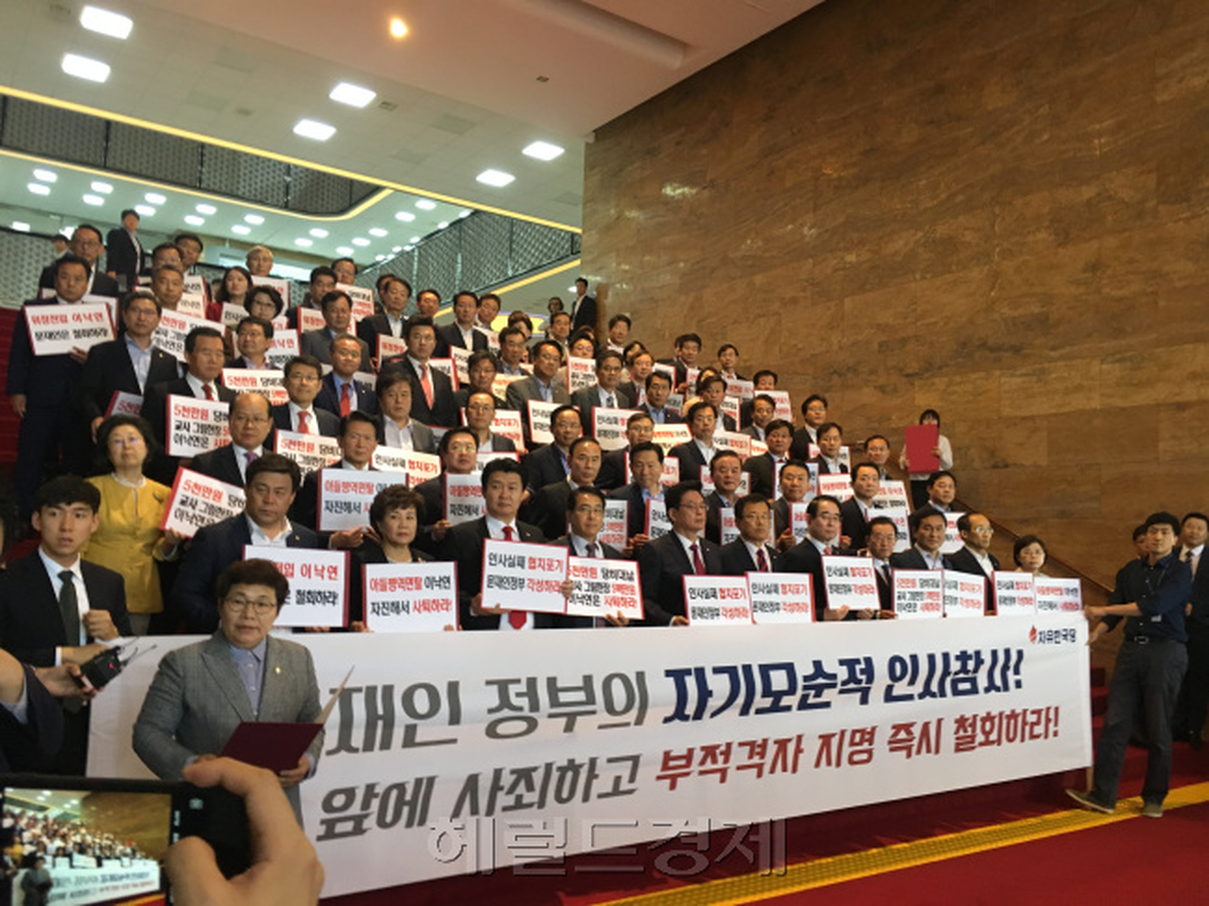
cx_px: 604
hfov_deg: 61.7
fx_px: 1012
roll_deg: -1.0
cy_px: 453
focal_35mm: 29
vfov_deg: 48.2
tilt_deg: +6.2
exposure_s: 1/30
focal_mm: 4.15
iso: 125
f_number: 2.2
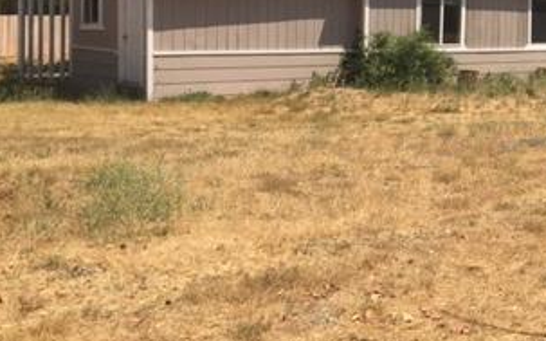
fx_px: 967
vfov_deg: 19.6
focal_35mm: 65
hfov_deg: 29.1
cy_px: 36
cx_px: 569
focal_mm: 4.15
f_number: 2.2
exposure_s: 1/2475
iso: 32
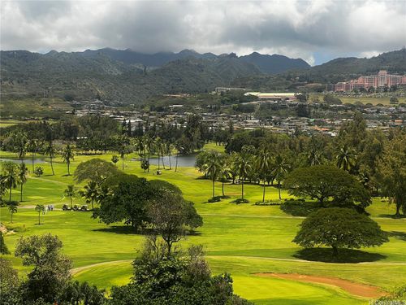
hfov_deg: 25.3
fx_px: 903
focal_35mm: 77
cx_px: 203
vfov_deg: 19.1
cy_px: 152
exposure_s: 1/364
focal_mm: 9
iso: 32
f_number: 2.8
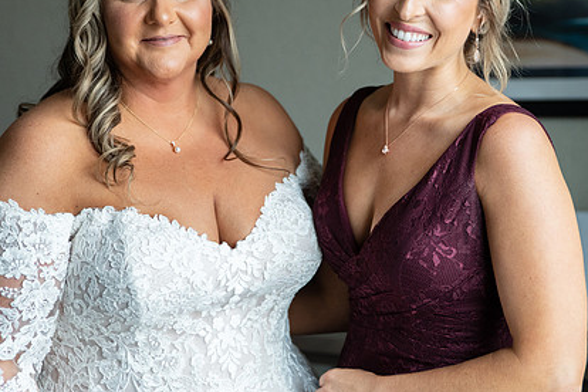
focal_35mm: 77
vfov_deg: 17.7
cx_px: 321
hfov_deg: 26.3
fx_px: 1258
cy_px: 140
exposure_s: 1/1250
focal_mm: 55
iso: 2000
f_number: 2.8
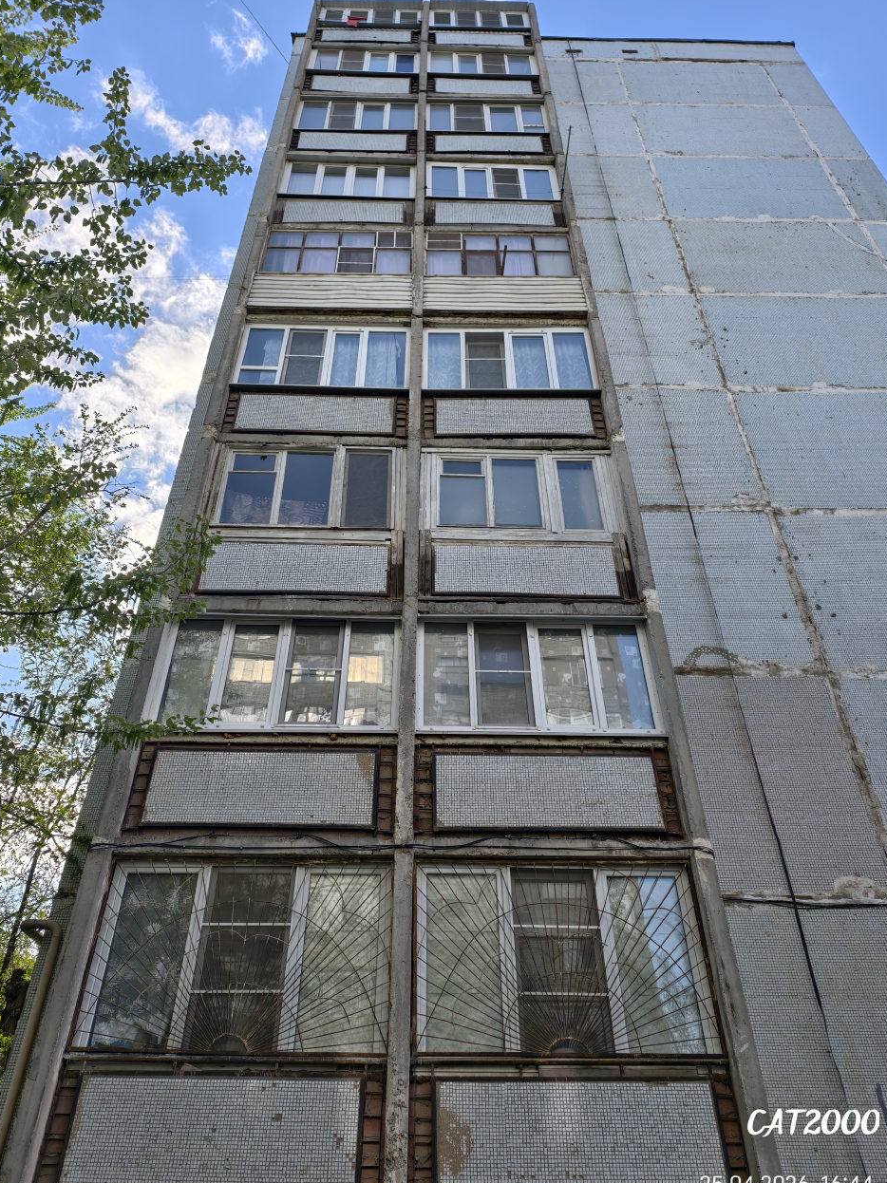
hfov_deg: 56.8
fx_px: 820
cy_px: 607
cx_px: 435
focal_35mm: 24
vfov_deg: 71.6
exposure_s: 1/953
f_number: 1.57
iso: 72
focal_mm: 6.54
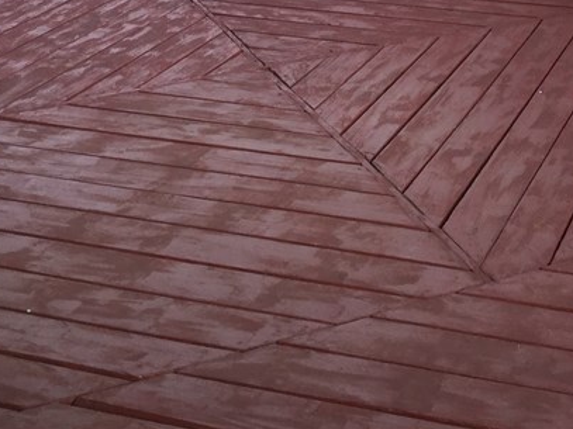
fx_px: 1291
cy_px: -110
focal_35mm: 78
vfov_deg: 17.8
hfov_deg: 24.6
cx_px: 453
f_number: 2.4
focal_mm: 3.3
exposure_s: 1/120
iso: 25
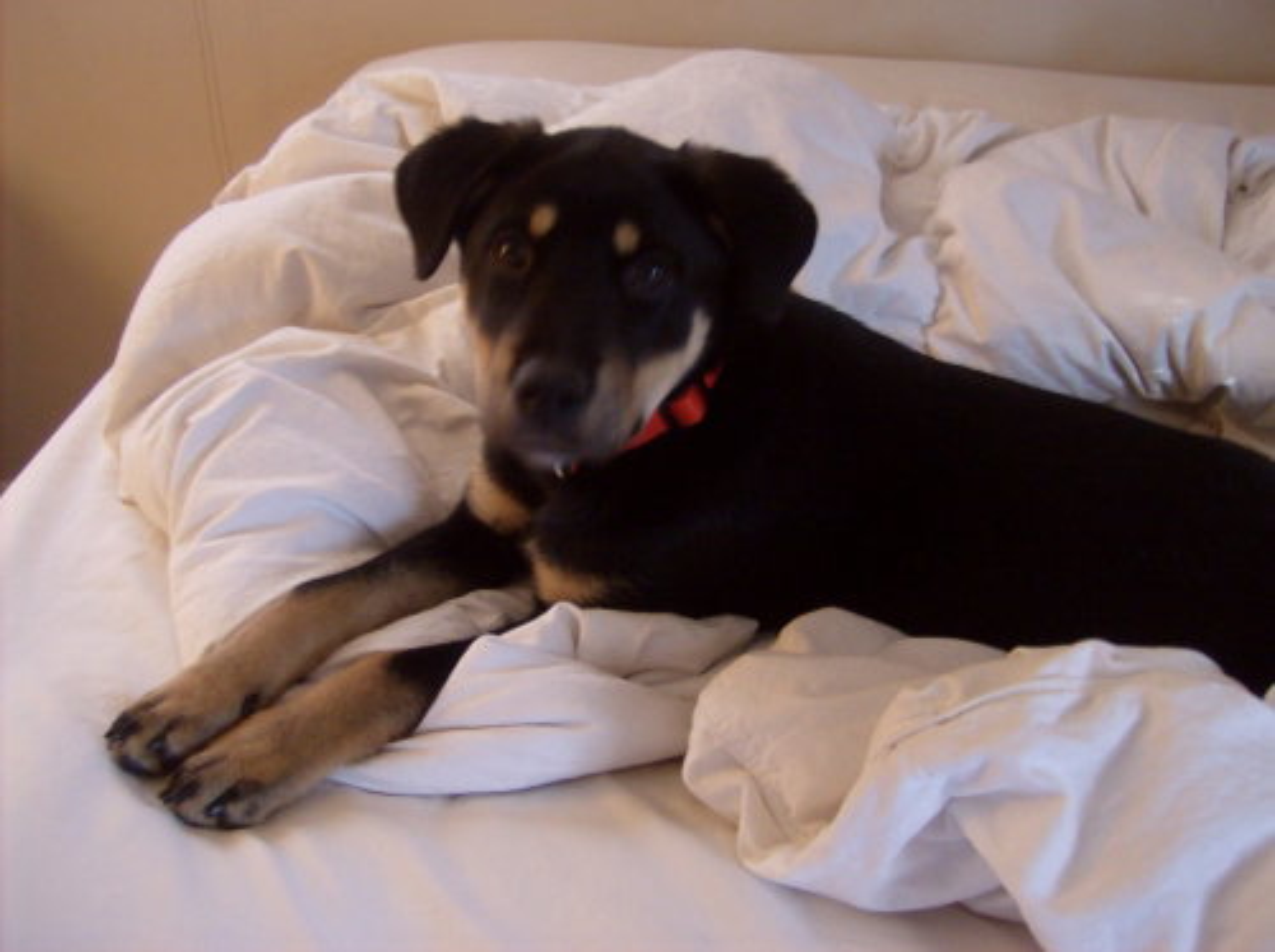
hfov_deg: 51.4
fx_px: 1323
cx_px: 638
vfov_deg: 39.5
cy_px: 476
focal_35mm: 36
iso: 200
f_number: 2.8
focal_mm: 6
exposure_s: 1/5.82
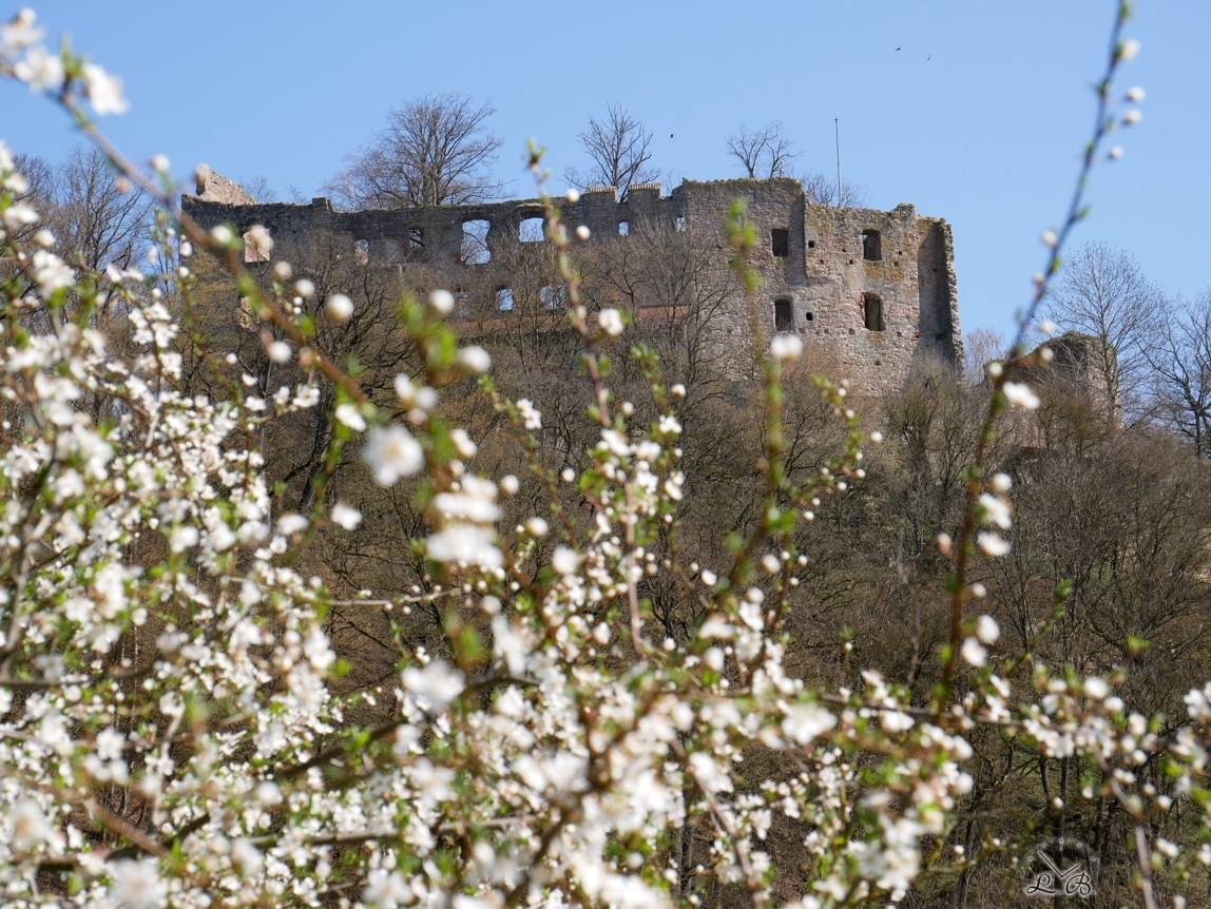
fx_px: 3290
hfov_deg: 20.9
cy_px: 454
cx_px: 606
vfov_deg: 15.7
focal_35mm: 94
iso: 200
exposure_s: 1/320
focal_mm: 47
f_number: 8
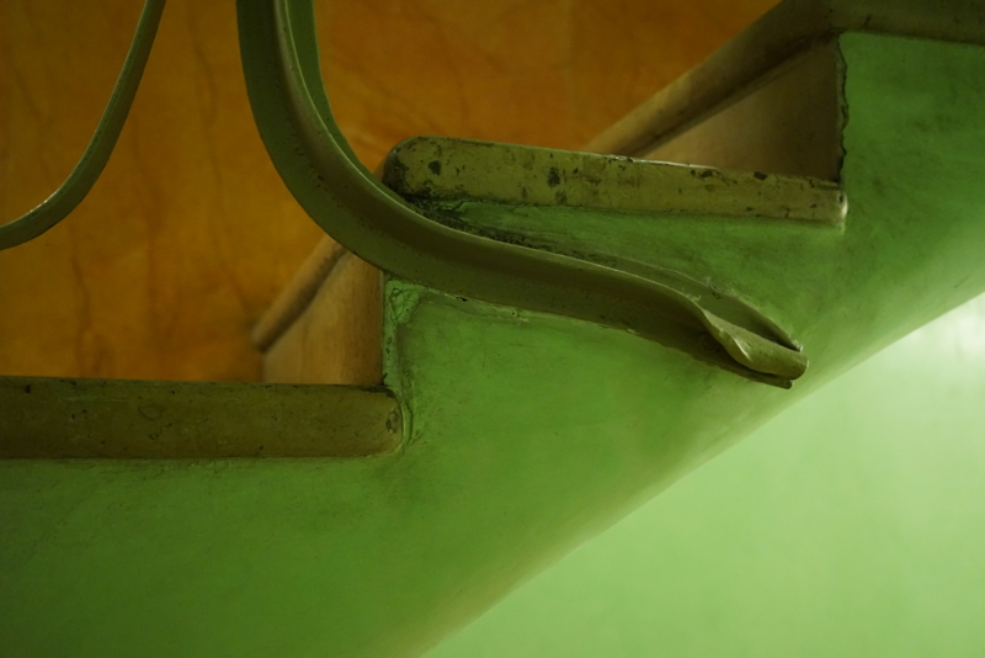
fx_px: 931
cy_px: 329
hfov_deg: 55.8
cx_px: 492
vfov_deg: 38.9
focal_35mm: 34
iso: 6400
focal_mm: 34
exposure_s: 1/60
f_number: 4
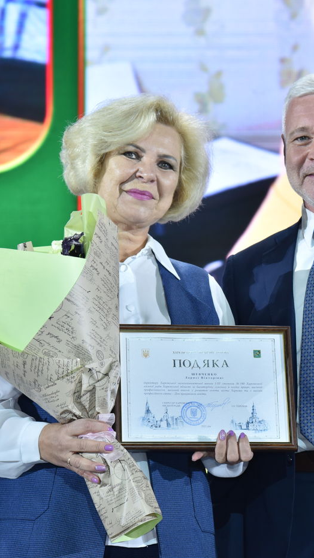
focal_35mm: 145
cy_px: 280
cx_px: 218
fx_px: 2145
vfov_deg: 14.8
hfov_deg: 8.4
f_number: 5
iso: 1250
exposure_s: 1/200
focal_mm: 92
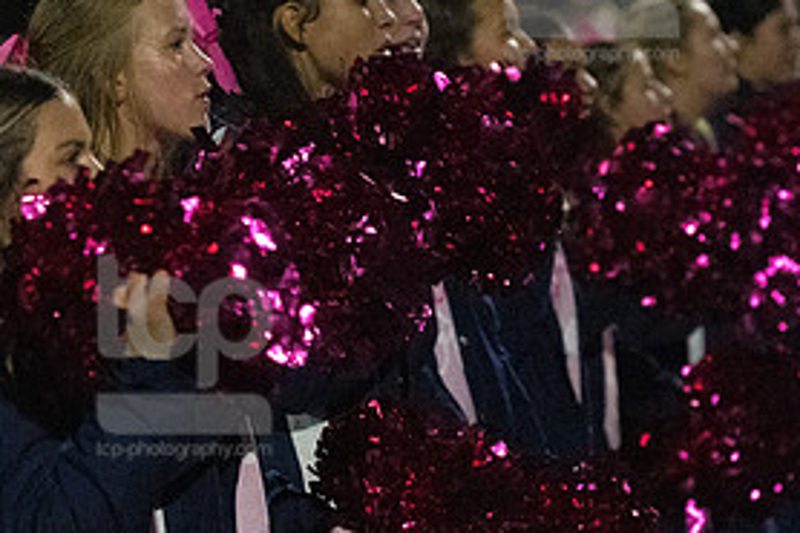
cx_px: 184
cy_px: 357
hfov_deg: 3.8
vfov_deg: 2.5
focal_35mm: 547
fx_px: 12148
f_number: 5
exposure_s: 1/800
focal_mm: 175
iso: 8000
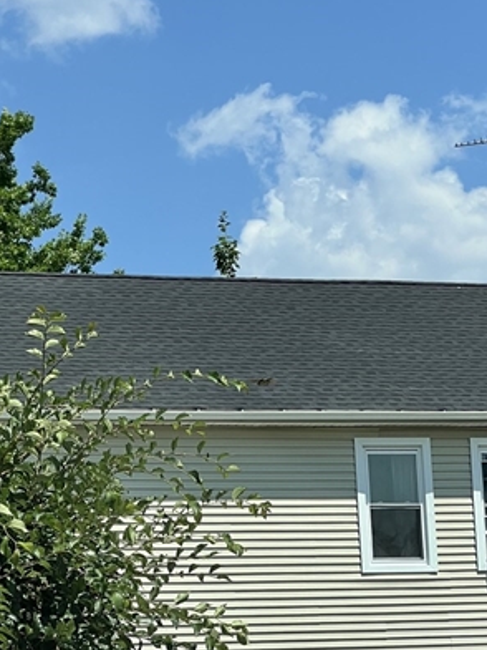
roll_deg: +2.2
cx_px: 301
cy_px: 342
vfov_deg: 13.1
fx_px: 2832
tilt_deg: +10.2
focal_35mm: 151
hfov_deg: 9.8
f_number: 2.8
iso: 32
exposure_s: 1/815
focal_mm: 9
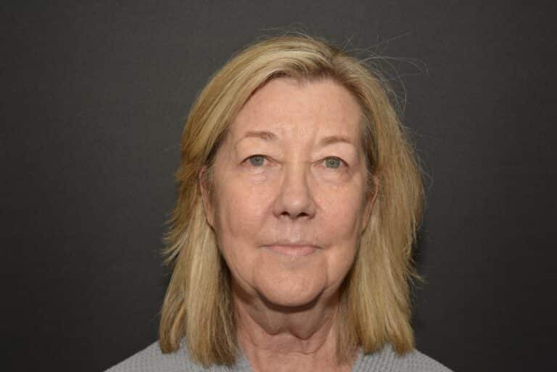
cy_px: 186
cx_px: 278
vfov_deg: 22.6
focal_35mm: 60
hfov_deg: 33.4
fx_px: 928
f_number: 8
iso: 200
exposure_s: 1/125
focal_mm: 40
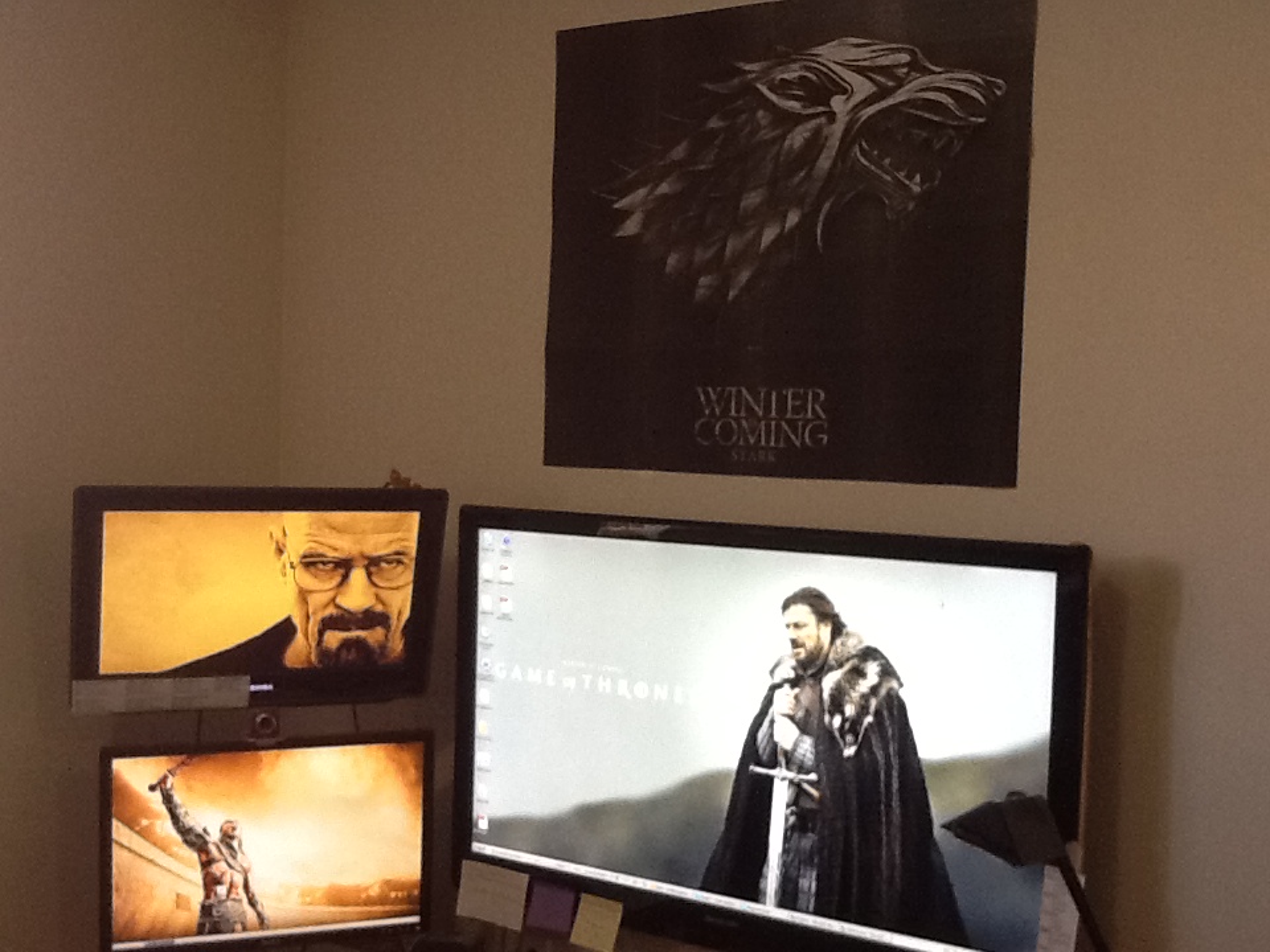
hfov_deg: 56.8
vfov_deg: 44.2
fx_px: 1174
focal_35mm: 32
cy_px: 476
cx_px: 635
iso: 200
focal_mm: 2.03
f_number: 2.4
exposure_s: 1/30
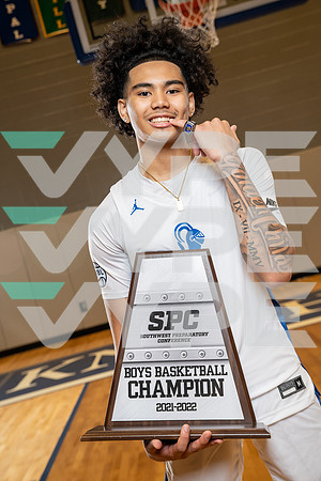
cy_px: 240
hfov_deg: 31.9
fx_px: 562
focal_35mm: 42
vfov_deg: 46.4
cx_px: 160
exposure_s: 1/125
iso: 400
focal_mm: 42
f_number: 4
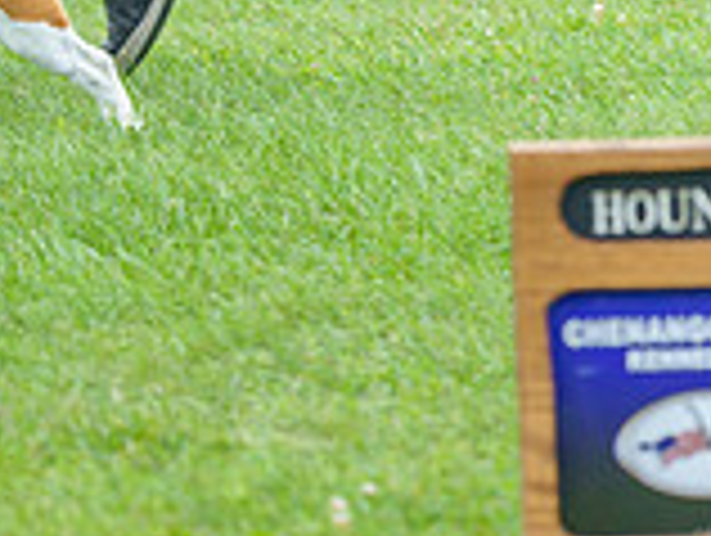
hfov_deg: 3.5
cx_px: -486
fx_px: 11540
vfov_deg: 2.7
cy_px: -327
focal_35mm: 561
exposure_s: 1/800
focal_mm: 159
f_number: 5
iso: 400
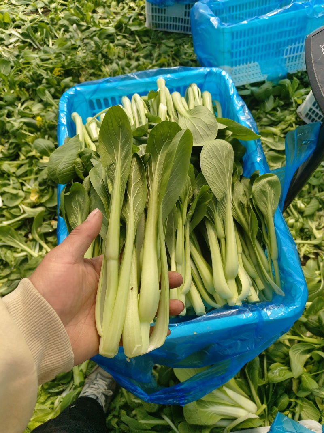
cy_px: 216
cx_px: 162
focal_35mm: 23
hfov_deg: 58.9
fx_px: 287
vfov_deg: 73.9
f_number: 1.88
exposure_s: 1/1832
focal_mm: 5.5
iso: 50
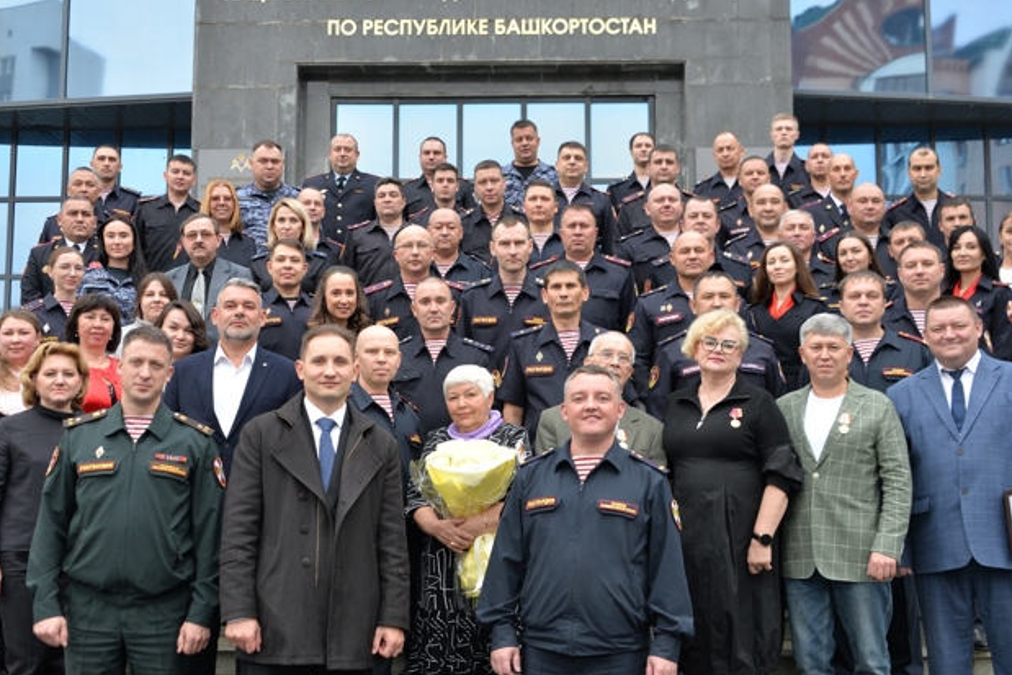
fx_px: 1293
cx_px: 488
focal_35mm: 46
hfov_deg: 42.7
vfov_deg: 29.3
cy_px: 343
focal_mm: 38
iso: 400
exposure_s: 1/125
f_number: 5.6
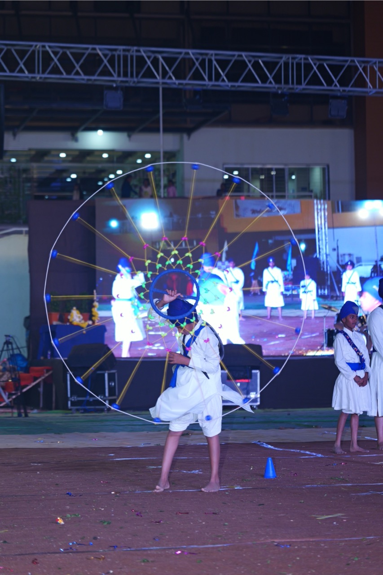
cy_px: 288
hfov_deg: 13.0
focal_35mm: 105
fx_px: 1676
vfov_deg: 19.5
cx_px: 192
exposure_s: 1/250
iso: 1000
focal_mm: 105
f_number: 4
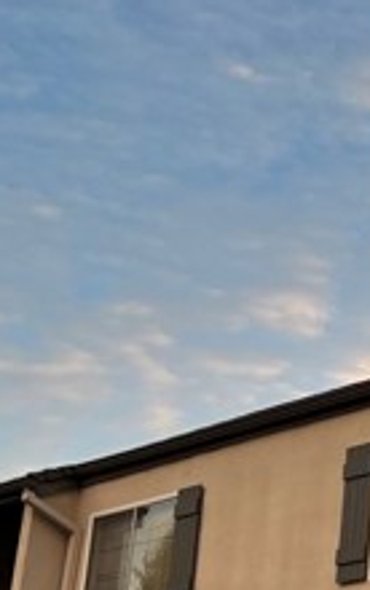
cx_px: 743
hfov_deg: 13.8
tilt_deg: +15.0
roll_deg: +1.4
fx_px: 1287
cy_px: 571
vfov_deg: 24.8
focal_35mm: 80
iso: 50
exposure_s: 1/435
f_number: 1.6
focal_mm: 5.96
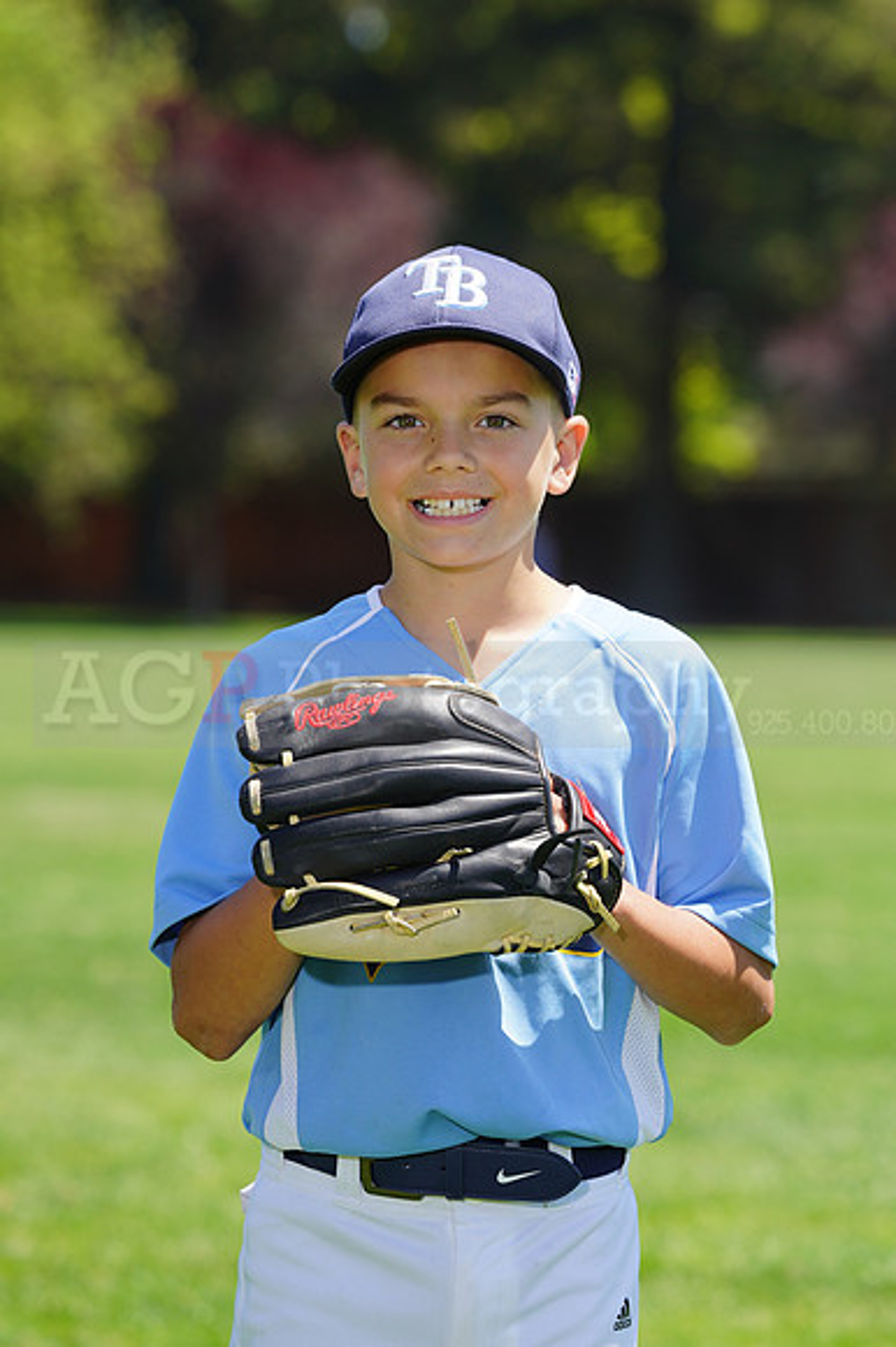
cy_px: 674
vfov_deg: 8.0
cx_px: 448
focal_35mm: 259
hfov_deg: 5.3
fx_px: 9680
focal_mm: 259
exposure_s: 1/160
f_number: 9
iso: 100
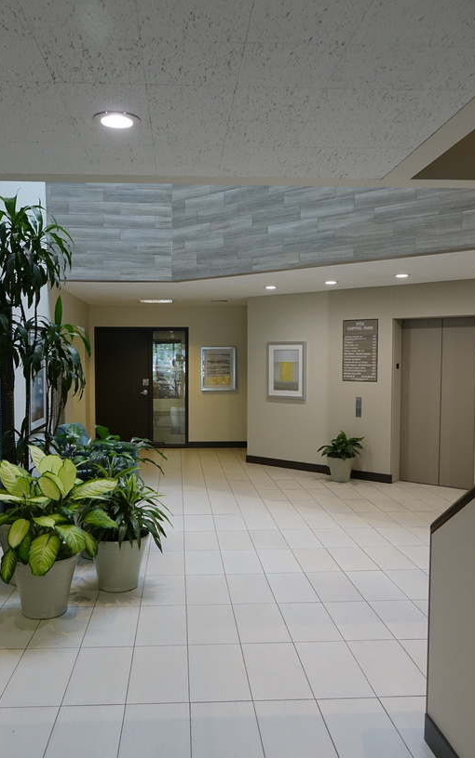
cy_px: 397
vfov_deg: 62.8
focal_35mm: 30
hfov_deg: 41.8
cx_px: 217
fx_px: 621
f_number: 3.2
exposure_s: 1/125
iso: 800
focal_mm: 8.8
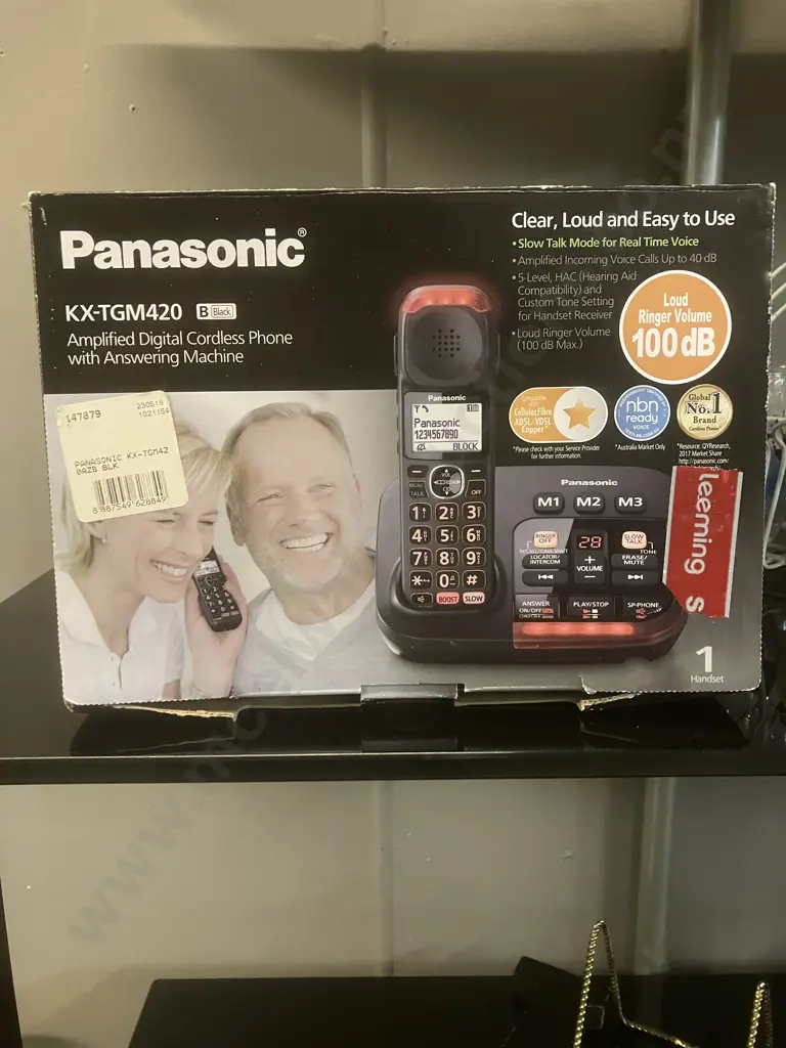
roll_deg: +0.8
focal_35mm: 28
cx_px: 393
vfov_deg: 63.4
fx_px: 848
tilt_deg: -11.3
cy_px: 524
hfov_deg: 49.7
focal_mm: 3.99
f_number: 1.8
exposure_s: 1/50
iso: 200
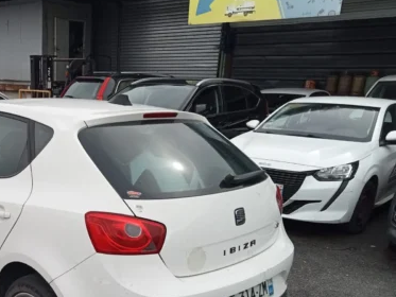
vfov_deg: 31.7
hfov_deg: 40.4
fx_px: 515
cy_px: 214
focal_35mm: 45
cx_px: 82
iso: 101
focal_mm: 3.46
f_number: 2.2
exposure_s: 1/820
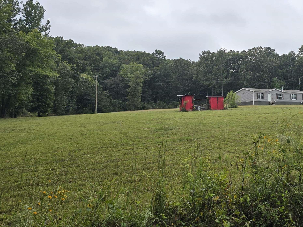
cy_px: 68
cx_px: 240
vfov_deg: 37.1
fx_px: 333
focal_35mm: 38
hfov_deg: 46.5
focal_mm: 6.3
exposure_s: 1/485
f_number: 1.7
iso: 12
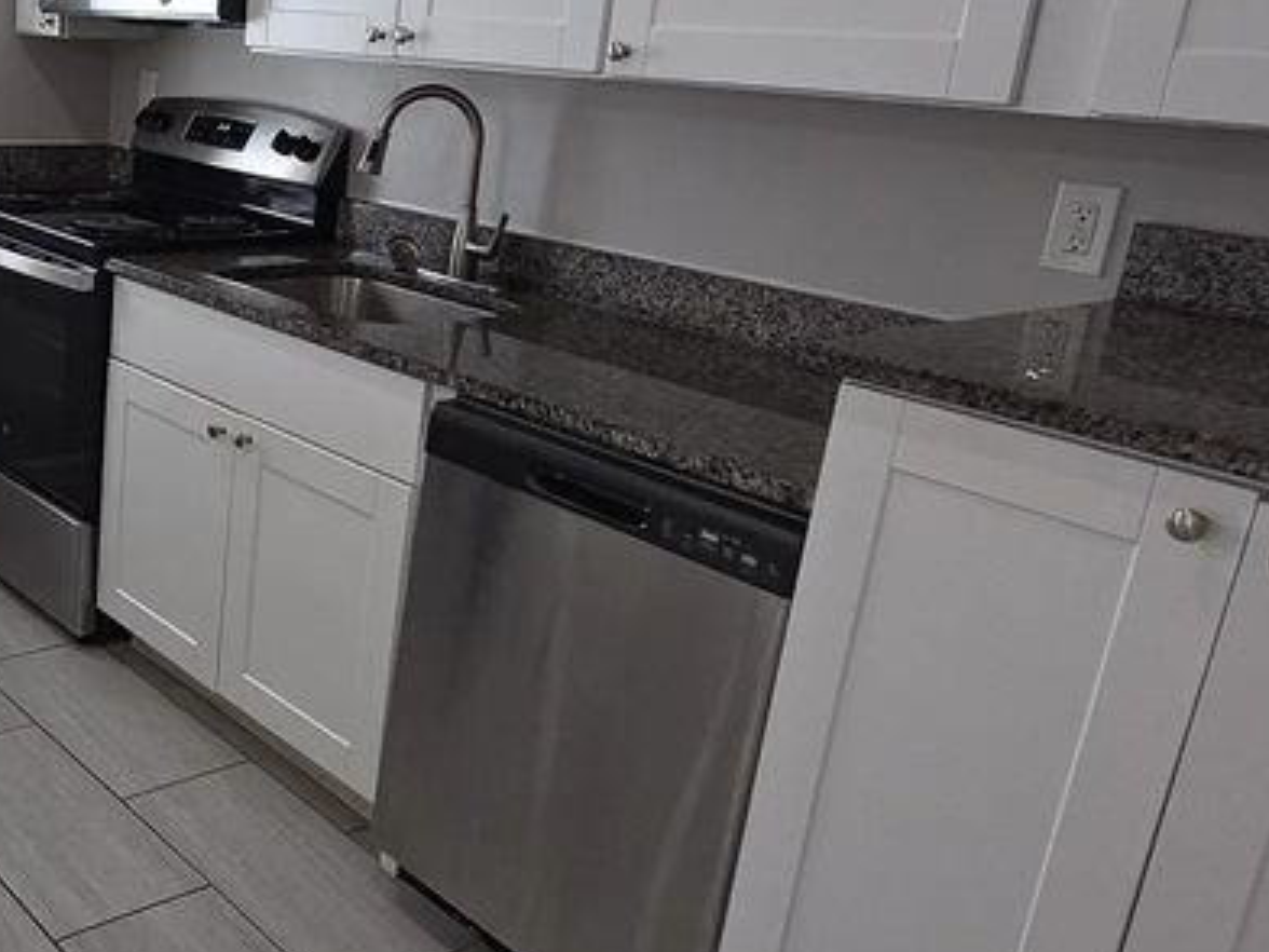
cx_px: 159
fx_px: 1246
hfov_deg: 48.9
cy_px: 431
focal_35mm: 34
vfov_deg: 41.7
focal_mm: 2.2
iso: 50
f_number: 2.2
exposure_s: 1/60
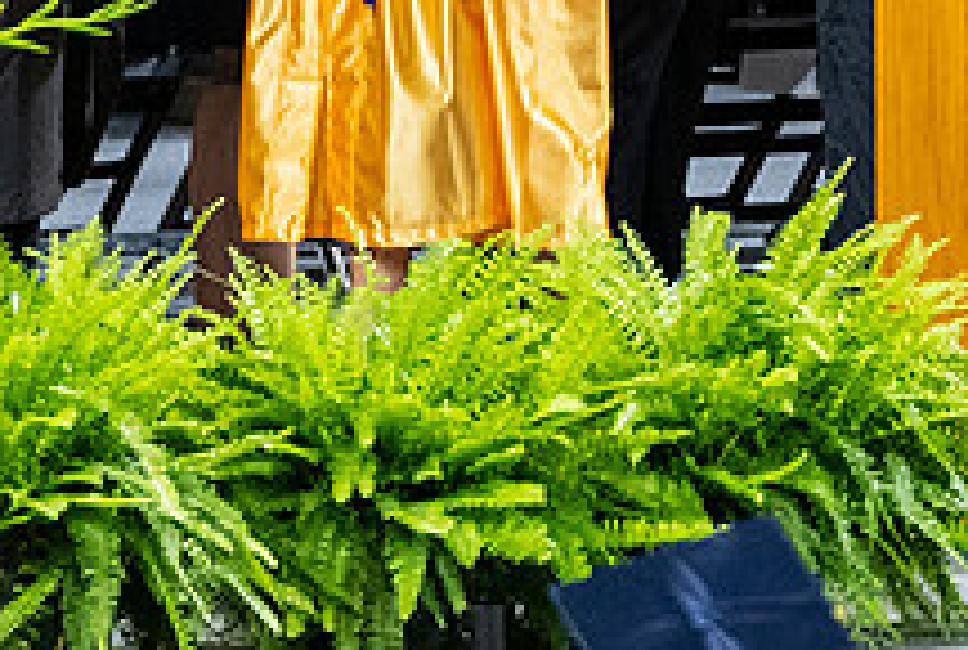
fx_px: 29289
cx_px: 497
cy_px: -27
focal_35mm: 1087
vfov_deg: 1.3
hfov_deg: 1.9
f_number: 4
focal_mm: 200
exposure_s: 1/200
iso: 2000
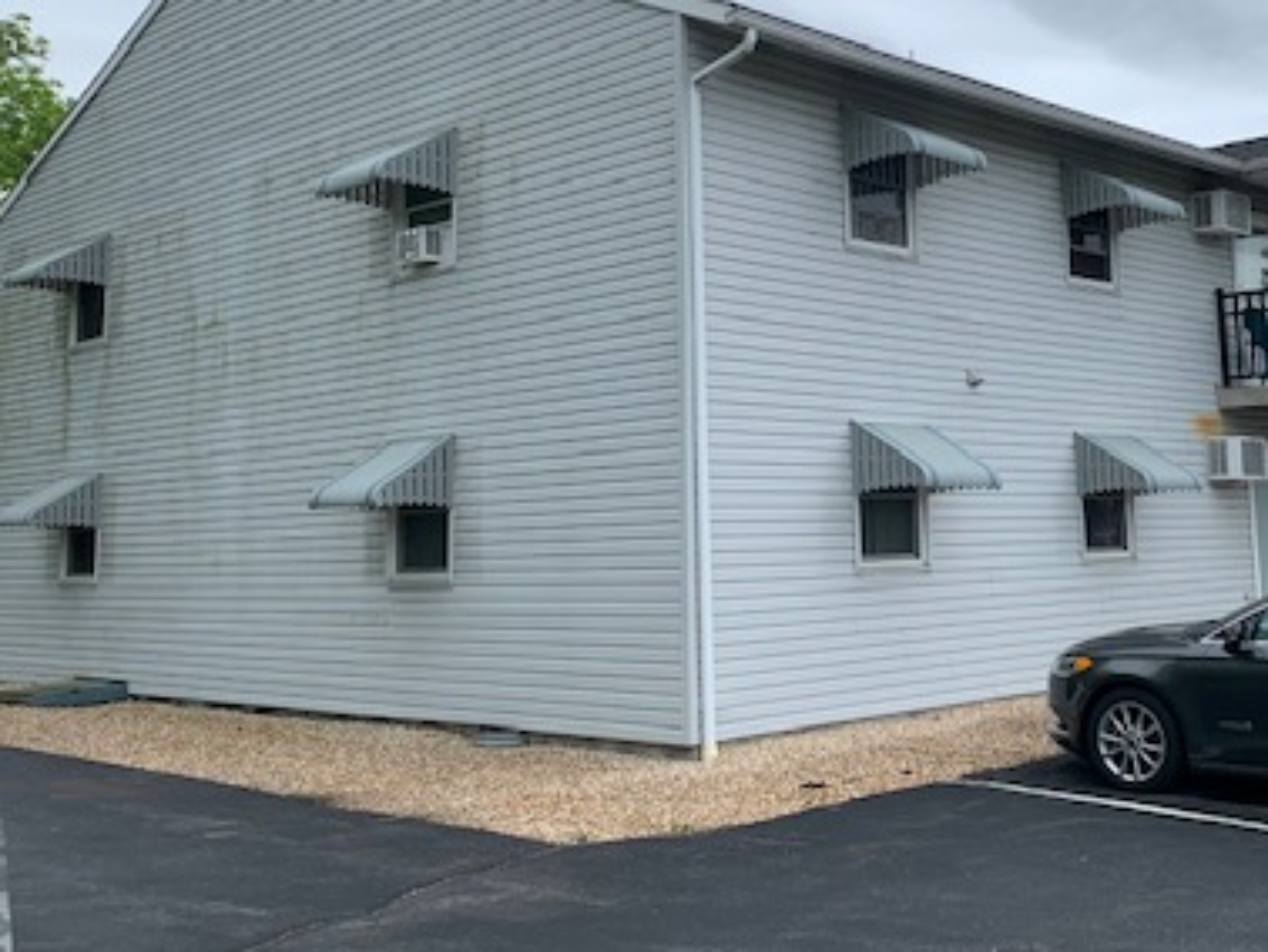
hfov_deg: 42.6
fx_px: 1613
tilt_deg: +8.7
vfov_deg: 32.6
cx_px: 802
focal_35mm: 44
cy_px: 318
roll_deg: +1.9
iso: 25
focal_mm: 4.25
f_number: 1.8
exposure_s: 1/510
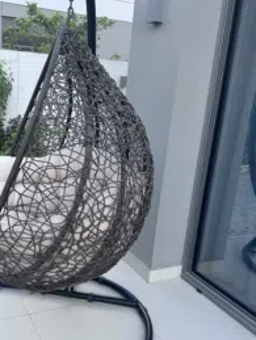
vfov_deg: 50.0
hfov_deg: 38.1
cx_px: 75
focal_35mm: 37
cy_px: 188
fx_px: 364
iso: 80
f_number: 1.78
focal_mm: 6.86
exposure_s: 1/816
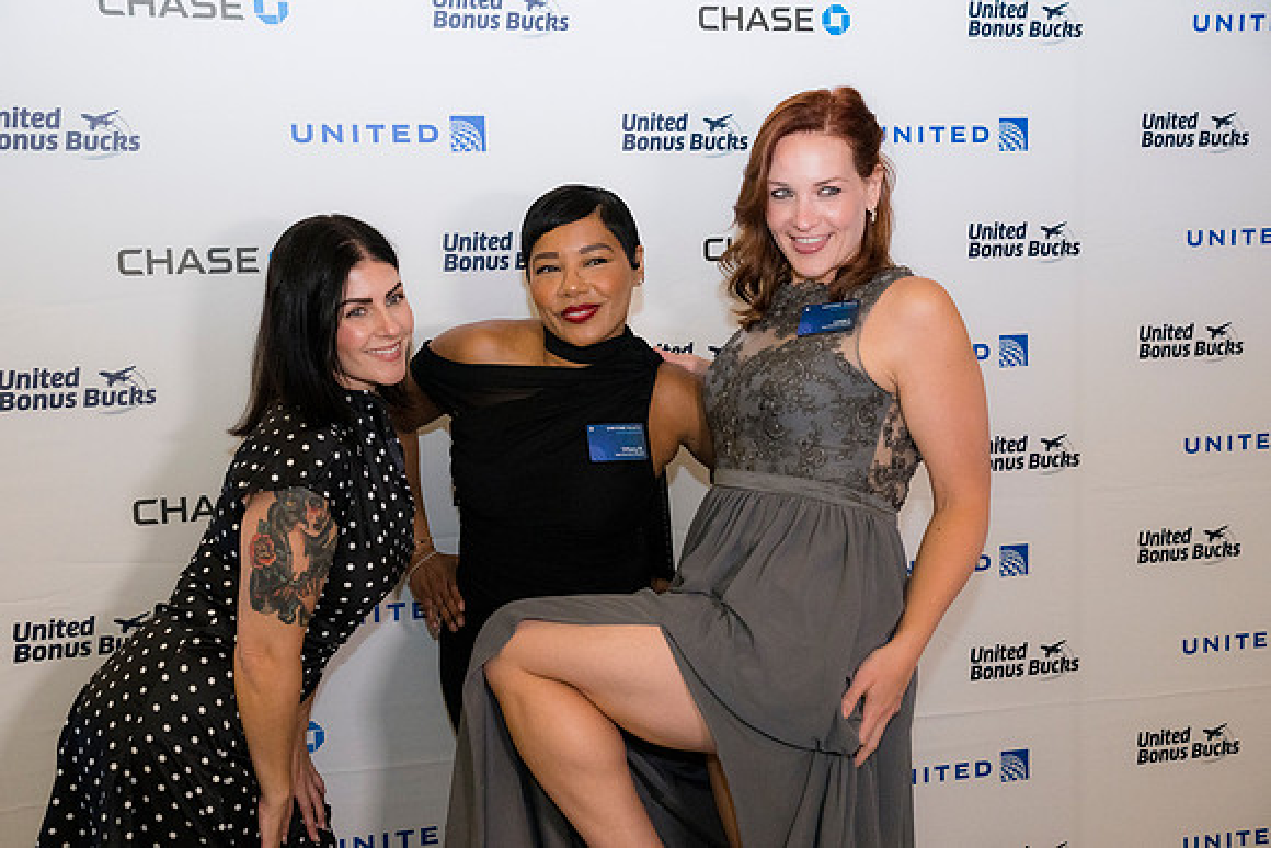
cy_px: 424
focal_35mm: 44
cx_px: 636
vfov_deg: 30.5
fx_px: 1554
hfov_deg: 44.5
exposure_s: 1/80
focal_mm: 44
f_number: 4
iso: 2500
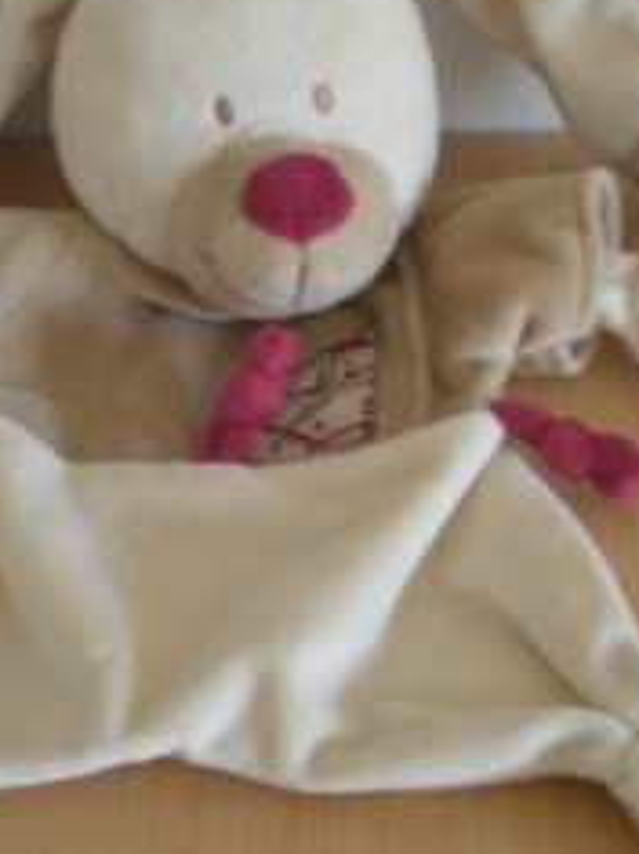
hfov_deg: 17.5
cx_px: 240
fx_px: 2069
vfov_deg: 23.3
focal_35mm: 84
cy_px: 425
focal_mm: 6.3
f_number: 3.1
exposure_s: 1/6.5
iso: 64
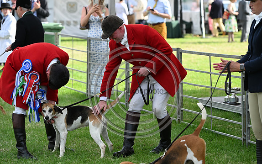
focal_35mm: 139
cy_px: 85
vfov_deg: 9.4
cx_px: 131
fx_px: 993
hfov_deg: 15.0
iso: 450
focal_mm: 135
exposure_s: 1/1000
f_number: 4.5
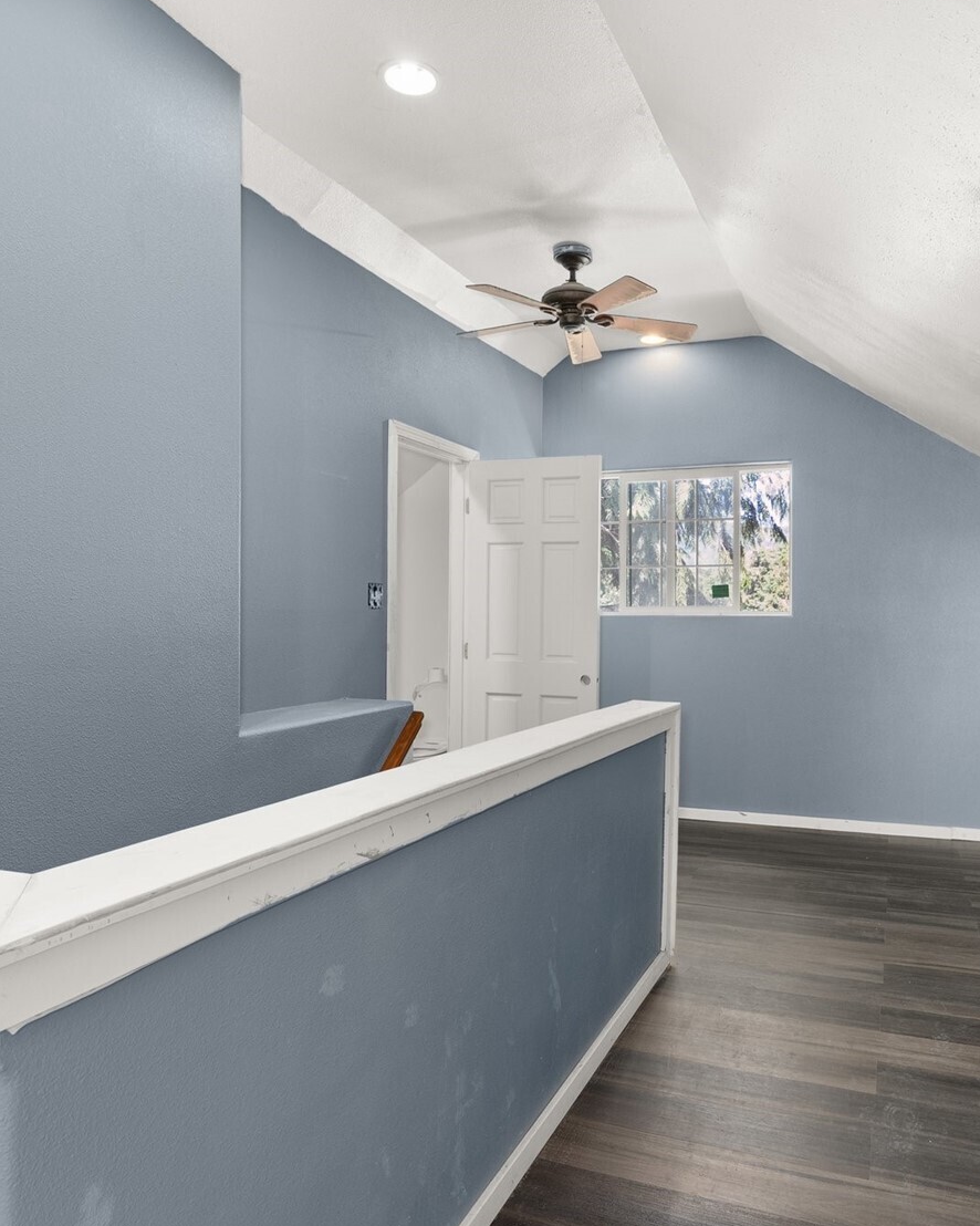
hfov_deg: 60.2
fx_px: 834
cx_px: 601
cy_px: 610
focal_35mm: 23
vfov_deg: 72.6
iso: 500
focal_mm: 16
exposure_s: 1/1.25
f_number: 9
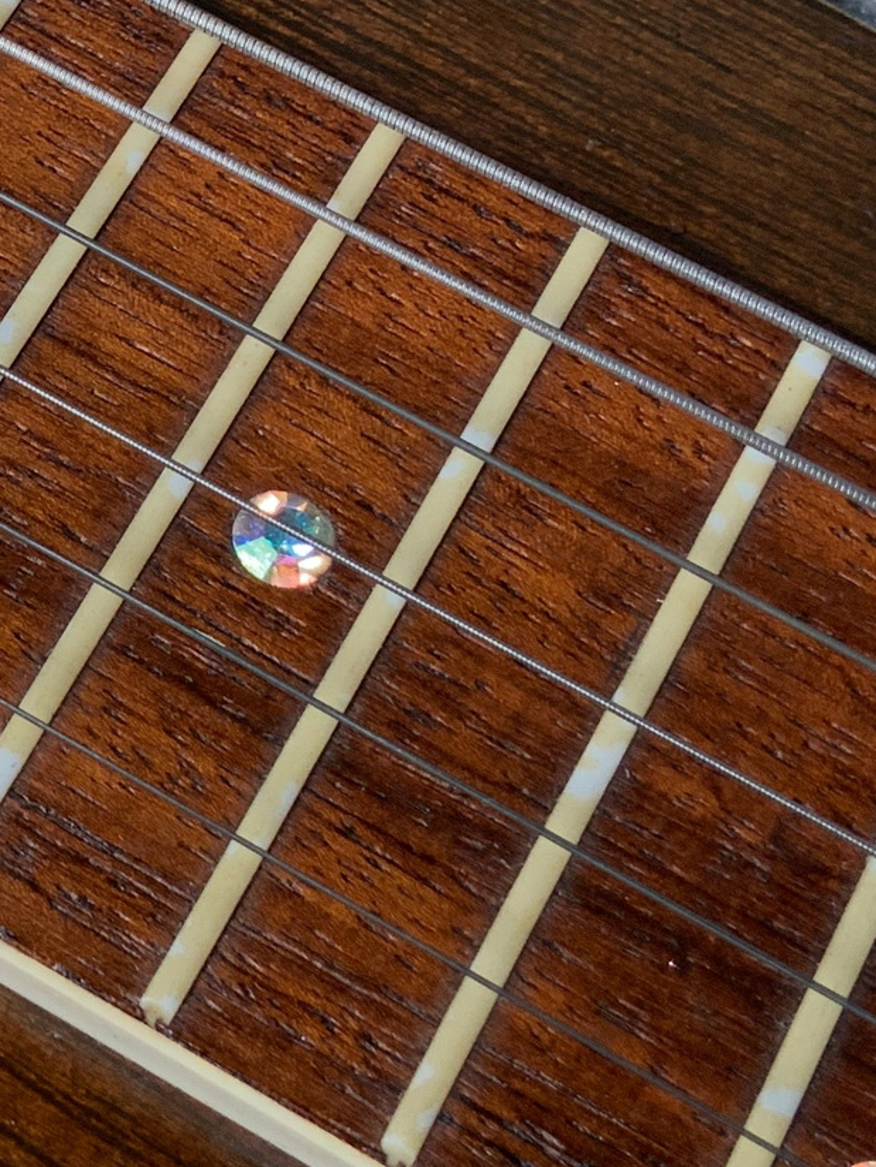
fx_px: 3036
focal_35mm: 90
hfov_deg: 15.5
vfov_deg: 21.6
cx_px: -300
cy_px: 351
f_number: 1.8
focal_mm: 3
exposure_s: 1/104
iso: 64
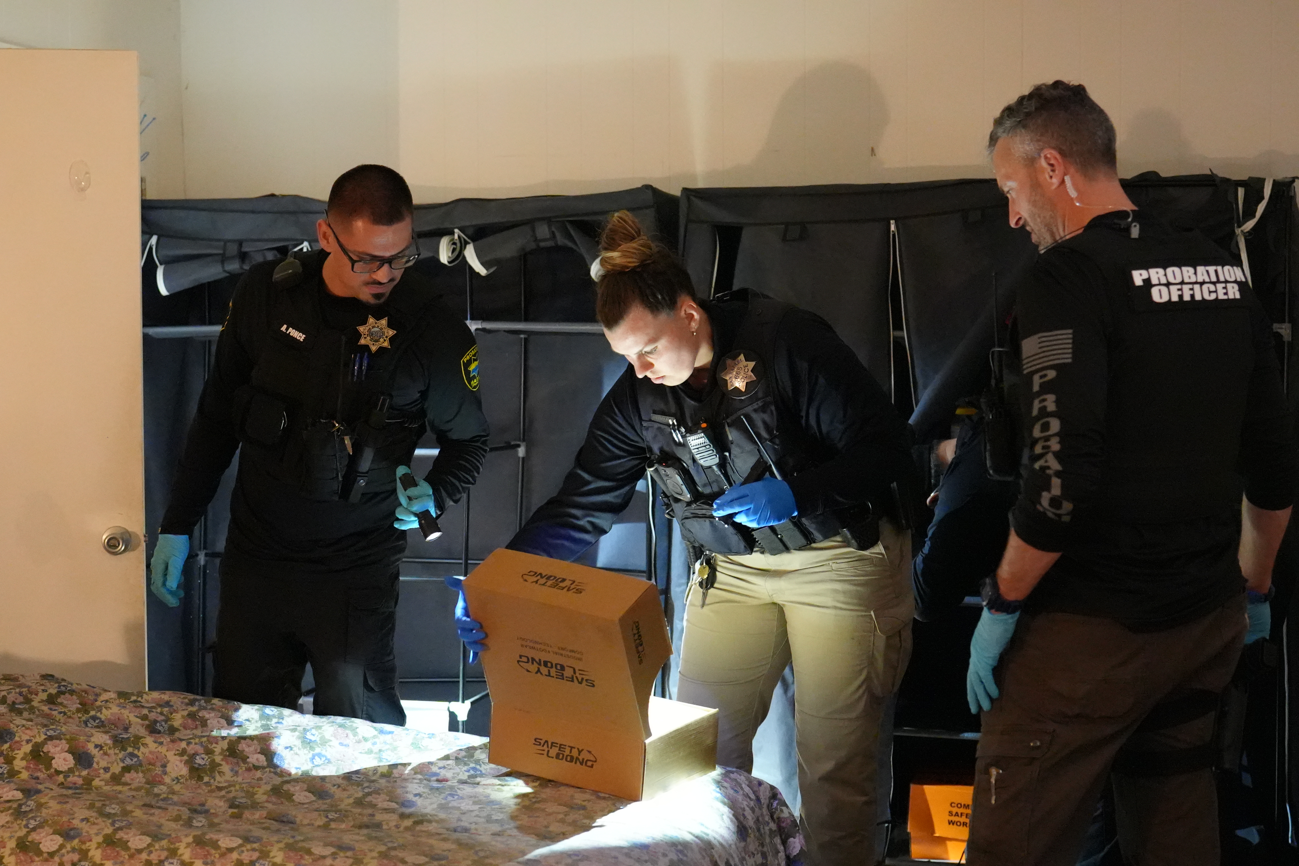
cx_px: 650
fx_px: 1876
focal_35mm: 52
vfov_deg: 26.0
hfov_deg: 38.2
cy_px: 433
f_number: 2.5
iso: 12800
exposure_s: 1/160
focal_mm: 35
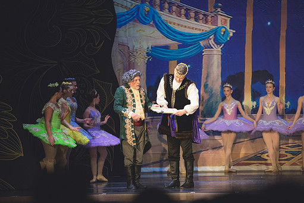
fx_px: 1917
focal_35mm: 227
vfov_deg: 6.1
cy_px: 109
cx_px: 144
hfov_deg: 9.1
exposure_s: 1/320
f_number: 2.8
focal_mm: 200
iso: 9000
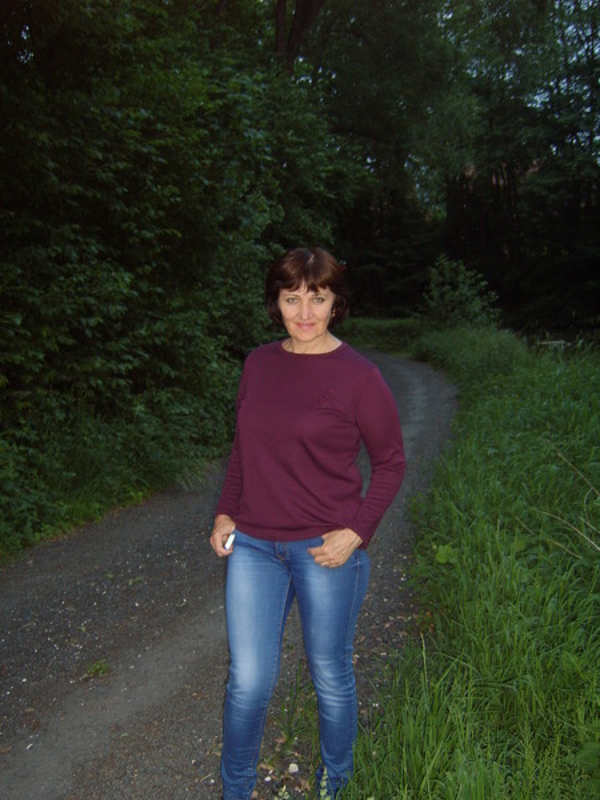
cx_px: 300
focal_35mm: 31
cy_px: 400
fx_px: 716
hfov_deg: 45.4
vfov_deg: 58.4
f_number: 2.7
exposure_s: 1/30
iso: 141
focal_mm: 8.13
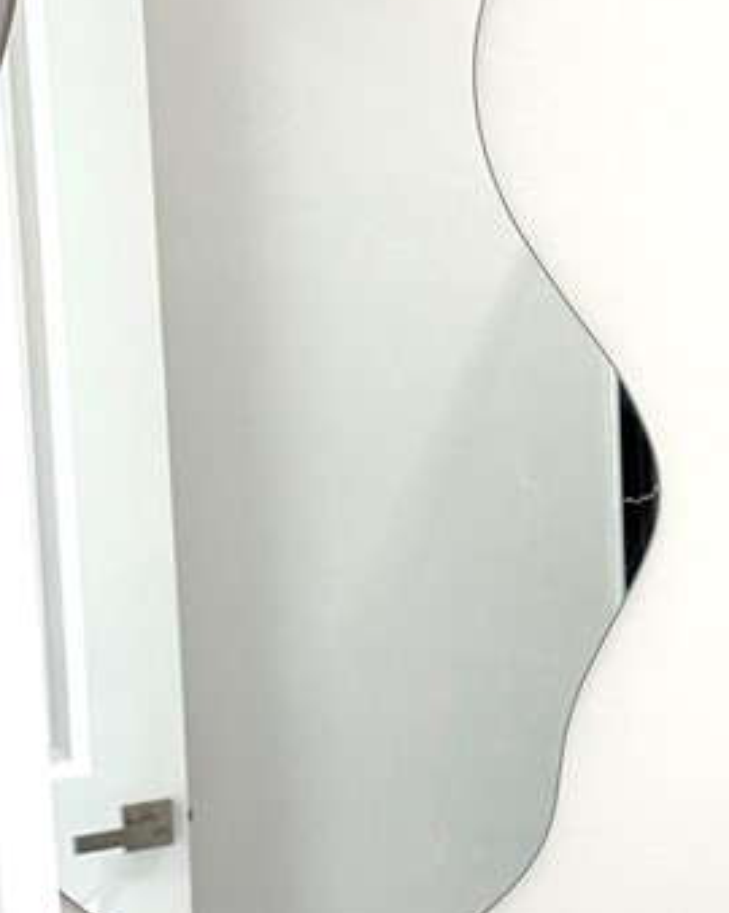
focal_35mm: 71
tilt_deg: -5.9
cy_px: 627
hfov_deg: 19.8
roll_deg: +1.0
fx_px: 1917
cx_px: 948
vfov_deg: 26.6
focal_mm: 6.76
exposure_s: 1/111
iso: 200
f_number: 1.78
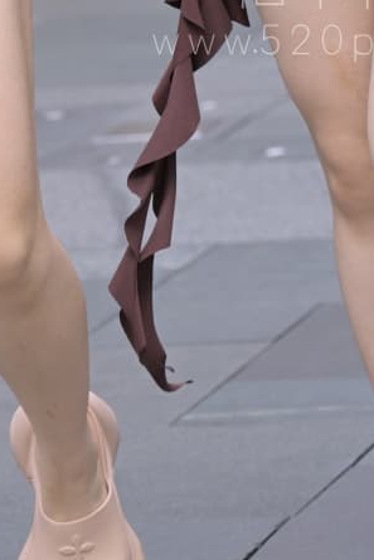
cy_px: -57
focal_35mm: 344
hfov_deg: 4.0
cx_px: -125
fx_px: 5356
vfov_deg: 6.0
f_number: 4
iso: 250
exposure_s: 1/640
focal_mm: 85
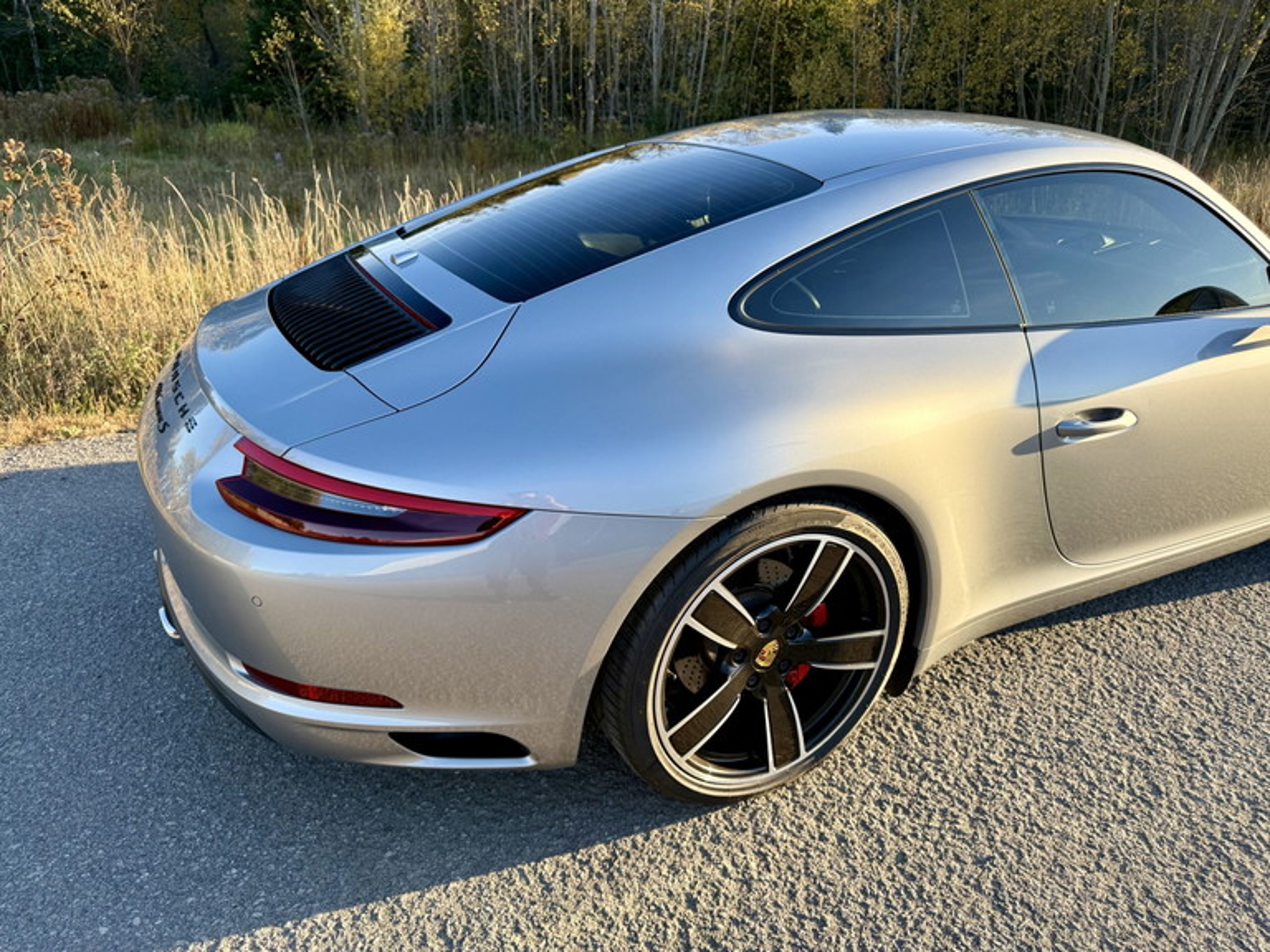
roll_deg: -1.3
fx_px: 881
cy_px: 476
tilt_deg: -23.4
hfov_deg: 71.6
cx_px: 635
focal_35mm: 24
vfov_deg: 56.8
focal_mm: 6.76
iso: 100
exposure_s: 1/909
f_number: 1.78
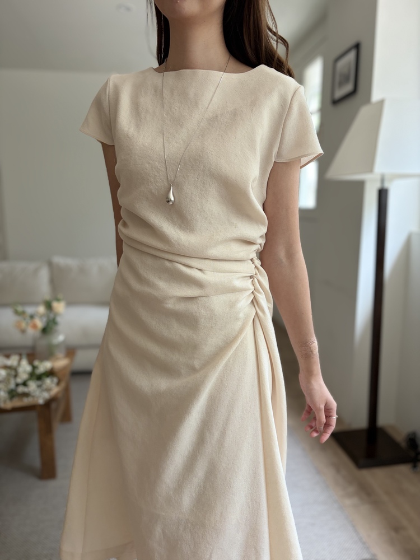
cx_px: 210
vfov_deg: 67.3
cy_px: 280
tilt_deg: -9.8
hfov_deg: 53.1
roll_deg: -0.7
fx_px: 421
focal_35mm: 26
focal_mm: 5.96
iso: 80
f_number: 1.6
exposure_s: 1/122
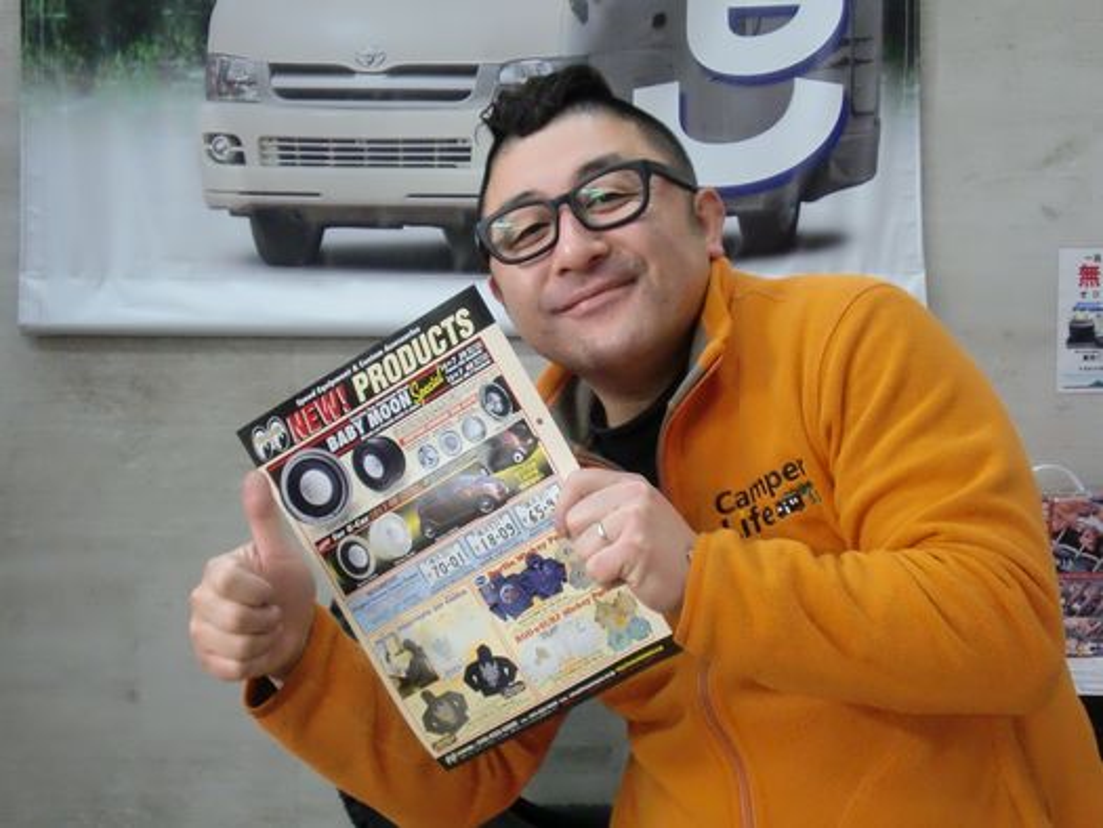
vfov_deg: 30.3
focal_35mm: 48
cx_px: 552
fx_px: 1530
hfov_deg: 39.6
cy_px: 414
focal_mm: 7.91
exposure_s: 1/30
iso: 400
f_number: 3.4
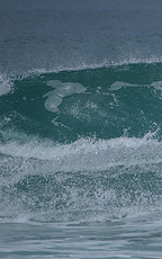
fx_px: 9052
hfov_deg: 1.0
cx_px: 296
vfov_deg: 1.6
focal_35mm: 1283
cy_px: 103
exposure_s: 1/2000
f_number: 5.6
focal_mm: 500
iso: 160
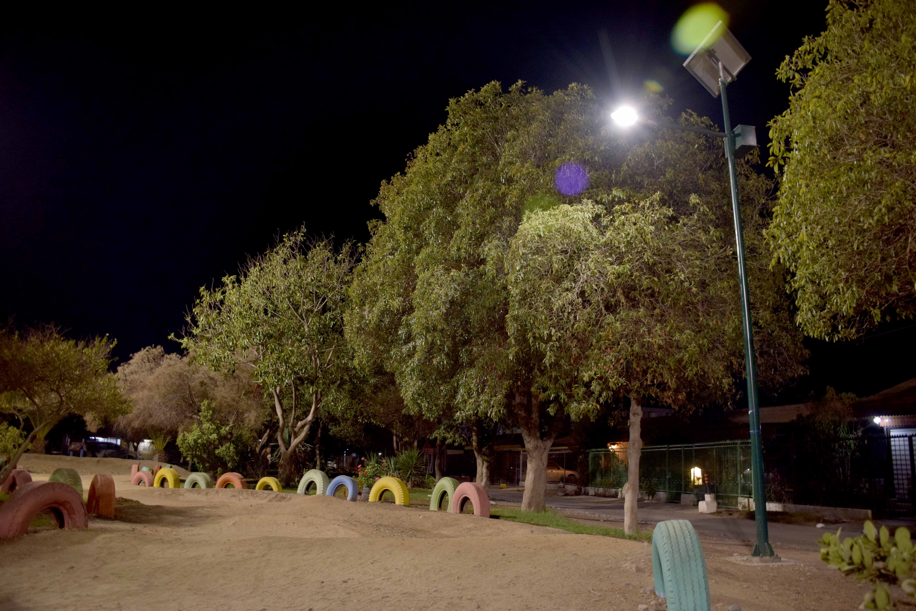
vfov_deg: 47.9
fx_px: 687
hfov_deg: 67.4
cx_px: 458
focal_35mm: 27
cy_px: 306
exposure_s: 1/20
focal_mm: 18
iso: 800
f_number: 3.5
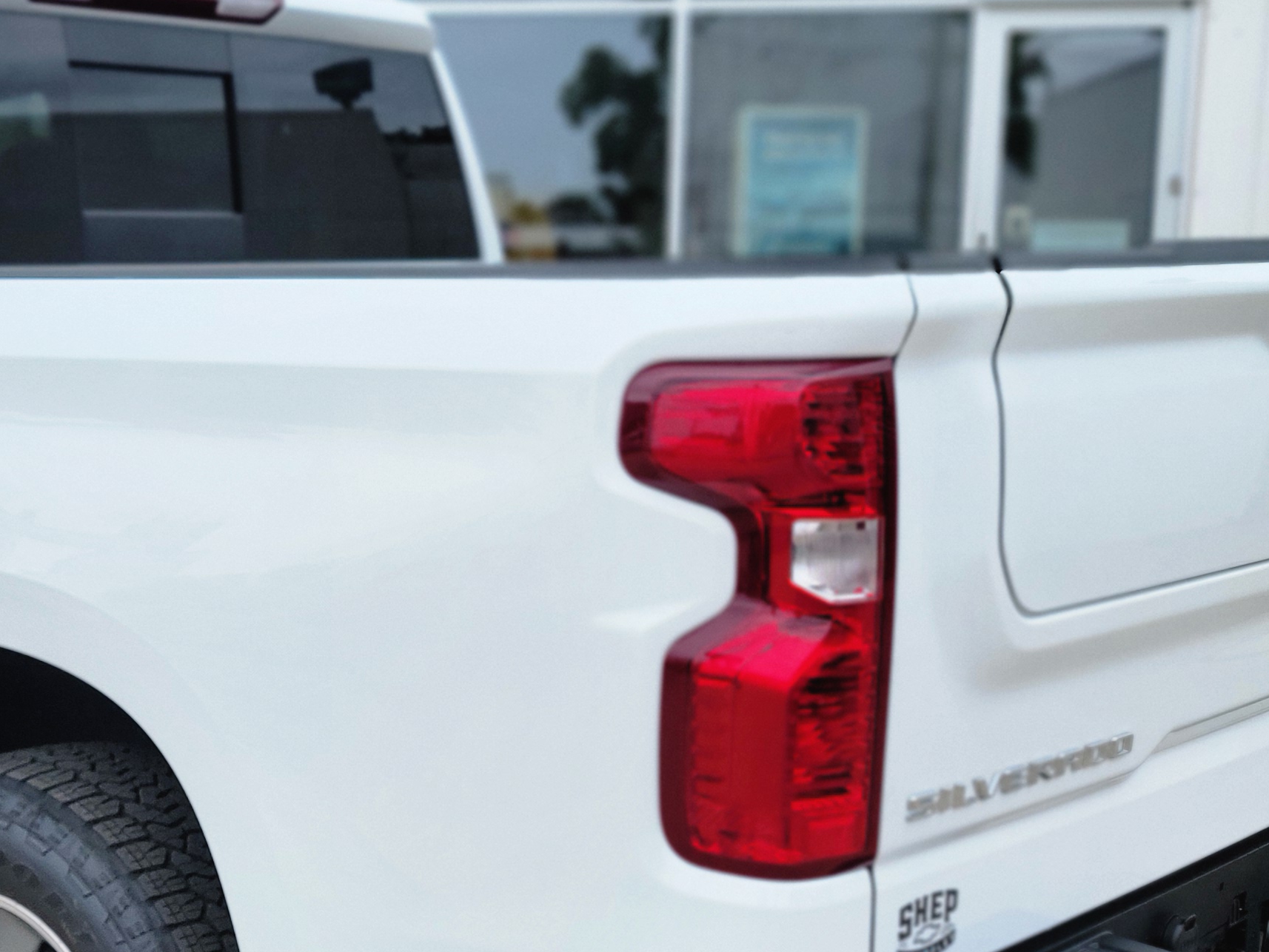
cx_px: 319
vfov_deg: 25.9
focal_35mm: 56
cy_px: 654
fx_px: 2053
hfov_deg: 33.7
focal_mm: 6.7
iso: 16
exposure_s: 1/805
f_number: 1.8
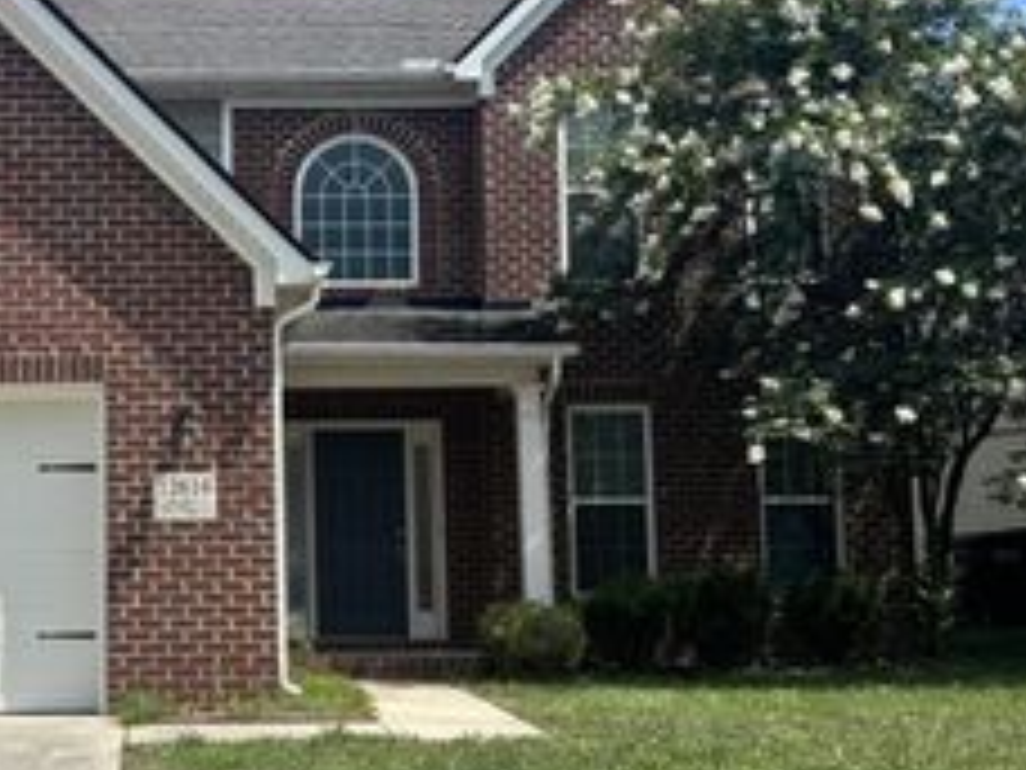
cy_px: 421
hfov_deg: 32.8
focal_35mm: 57
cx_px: 207
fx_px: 1689
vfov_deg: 25.6
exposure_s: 1/3413
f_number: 1.6
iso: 50
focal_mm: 5.96
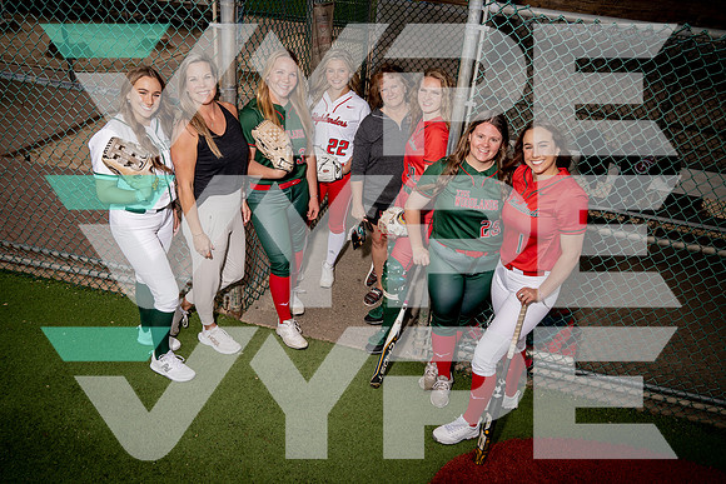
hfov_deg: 69.4
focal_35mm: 26
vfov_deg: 49.6
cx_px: 363
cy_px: 242
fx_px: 524
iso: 100
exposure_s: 1/250
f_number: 8
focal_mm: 26
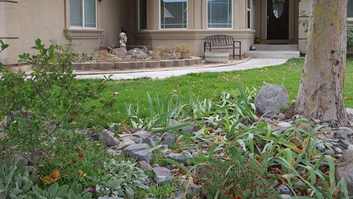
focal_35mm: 36
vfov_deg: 32.3
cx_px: 149
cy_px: 53
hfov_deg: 55.1
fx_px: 337
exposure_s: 1/60
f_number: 5
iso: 100
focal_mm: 20
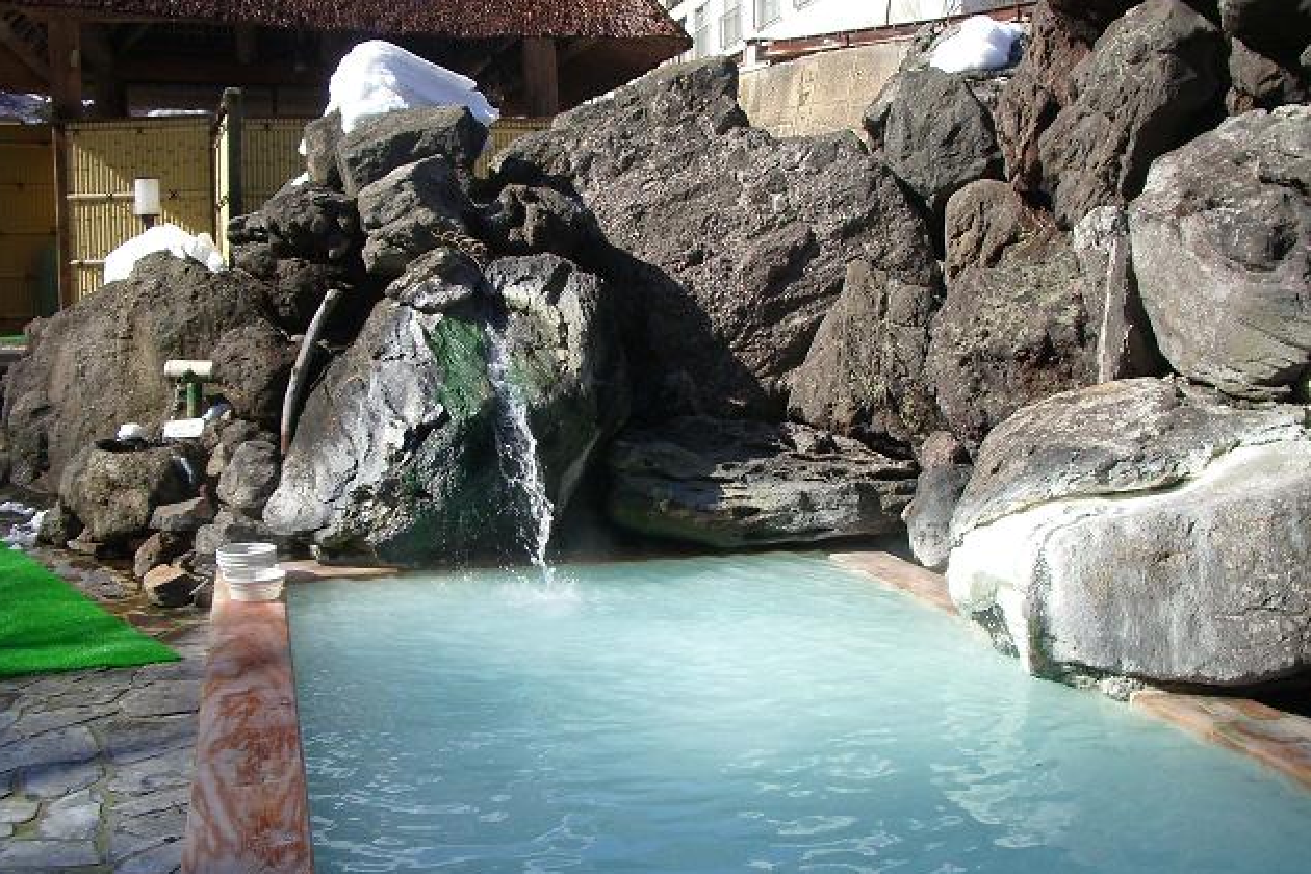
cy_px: 449
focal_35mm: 37
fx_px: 1347
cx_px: 647
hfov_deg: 51.9
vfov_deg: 35.9
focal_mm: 5.8
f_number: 4.3
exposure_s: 1/400
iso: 80
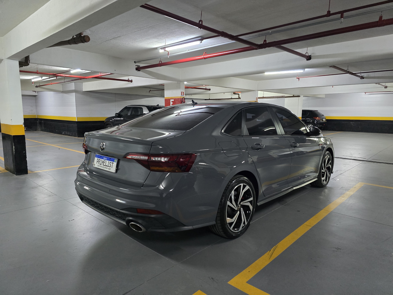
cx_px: 196
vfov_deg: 58.9
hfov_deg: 73.9
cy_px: 148
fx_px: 261
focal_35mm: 23
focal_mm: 6.3
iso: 1600
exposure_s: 1/40
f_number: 1.7
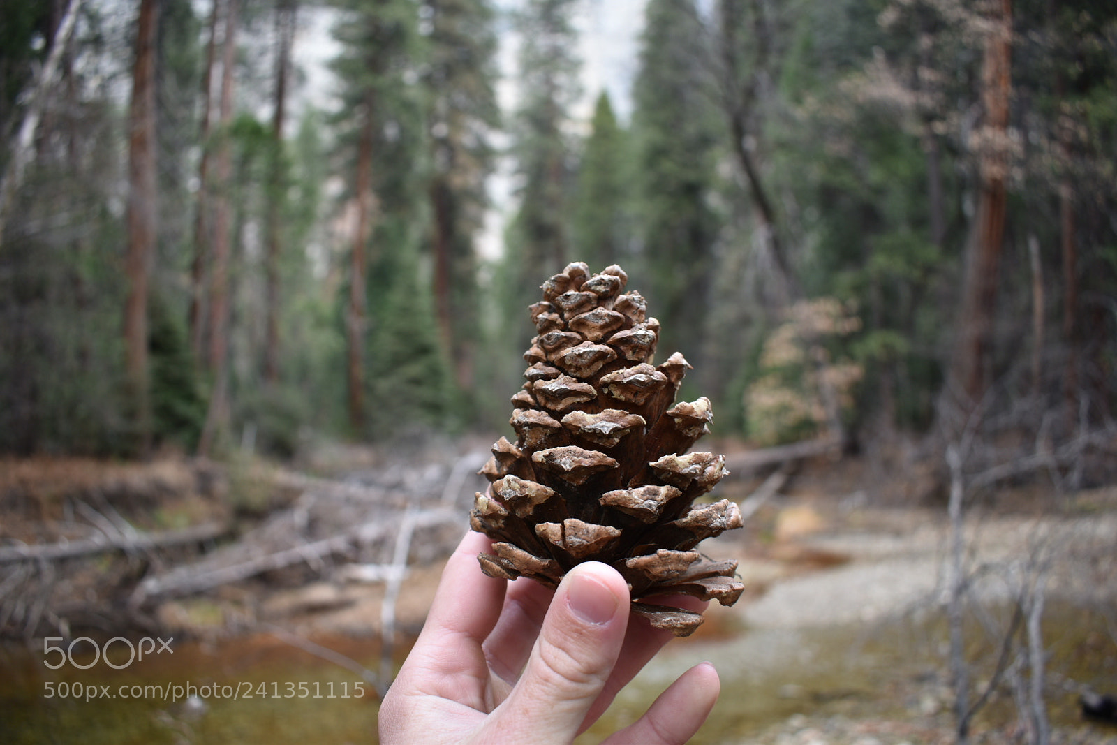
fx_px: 838
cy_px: 372
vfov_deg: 47.9
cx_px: 558
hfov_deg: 67.4
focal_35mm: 27
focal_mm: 18
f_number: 4
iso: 100
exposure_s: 1/60
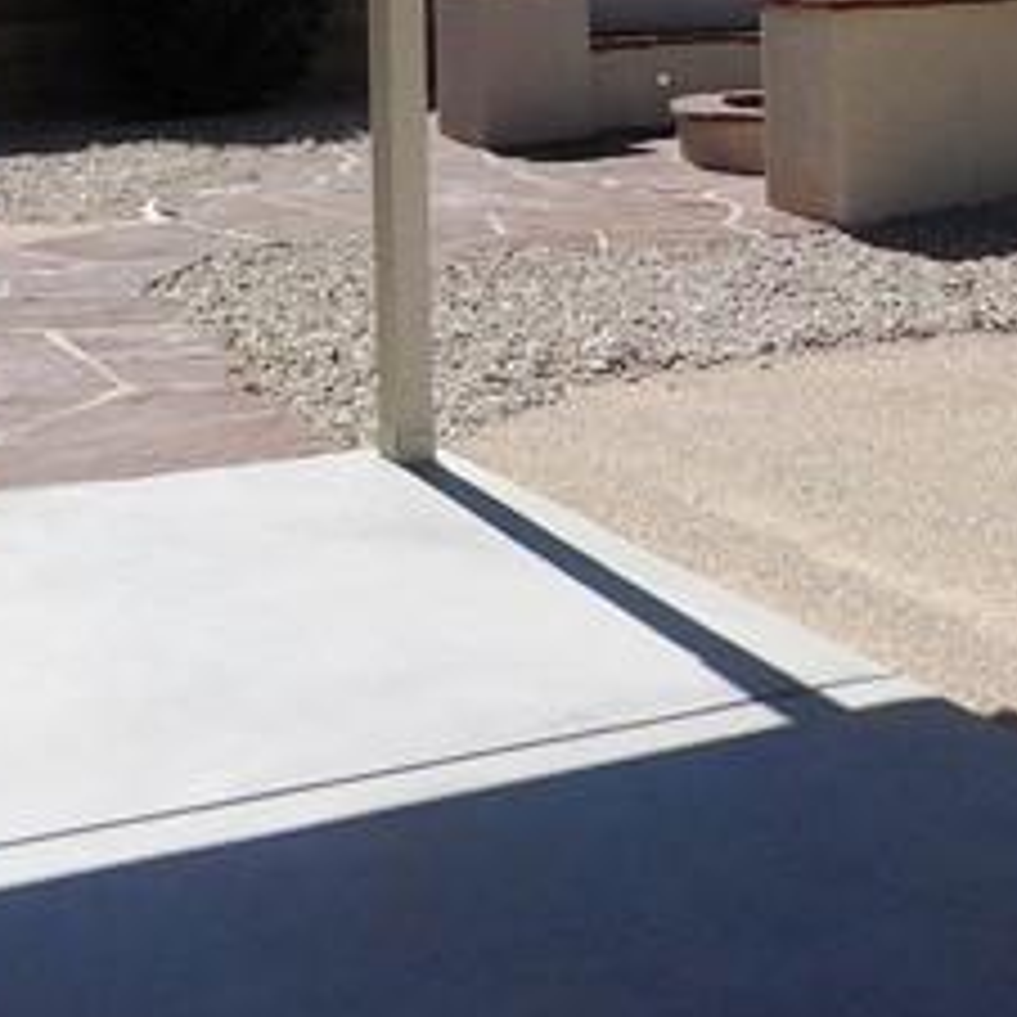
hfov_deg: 23.0
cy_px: -22
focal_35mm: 75
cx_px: 657
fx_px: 2493
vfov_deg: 22.1
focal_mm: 4.1
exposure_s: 1/1600
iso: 125
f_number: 3.3
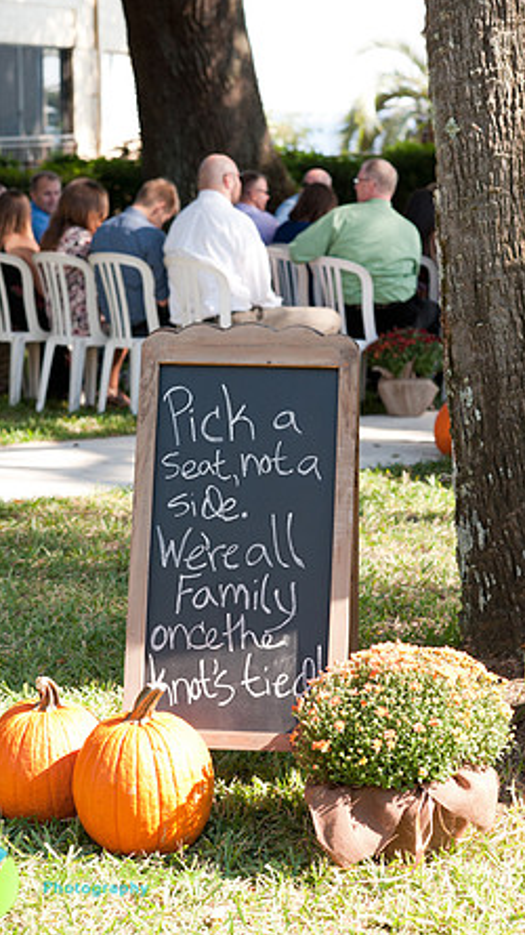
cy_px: 464
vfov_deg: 23.7
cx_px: 226
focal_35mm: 90
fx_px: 2229
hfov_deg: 13.4
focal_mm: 85
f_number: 5.6
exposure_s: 1/800
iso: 1250
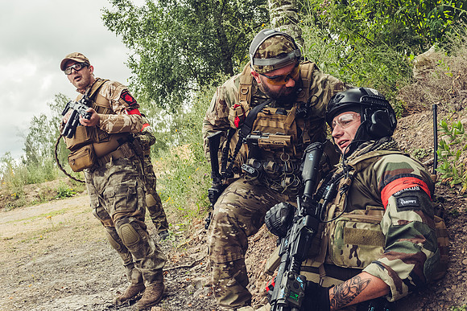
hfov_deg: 50.1
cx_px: 234
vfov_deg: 34.7
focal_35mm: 38
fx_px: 499
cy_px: 156
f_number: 5.6
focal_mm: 18
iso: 200
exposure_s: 1/200
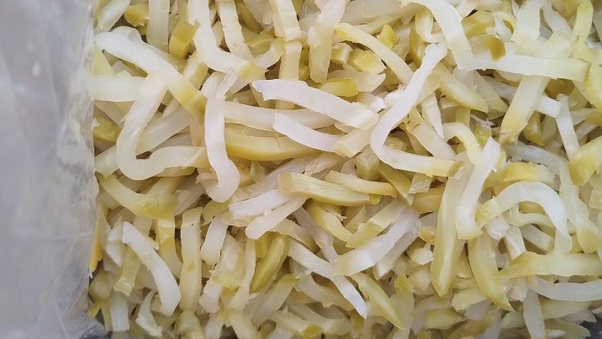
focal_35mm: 28
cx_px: 293
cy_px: 151
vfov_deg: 41.5
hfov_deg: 67.9
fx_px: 447
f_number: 1.9
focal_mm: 5.52
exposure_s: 1/190
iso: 100
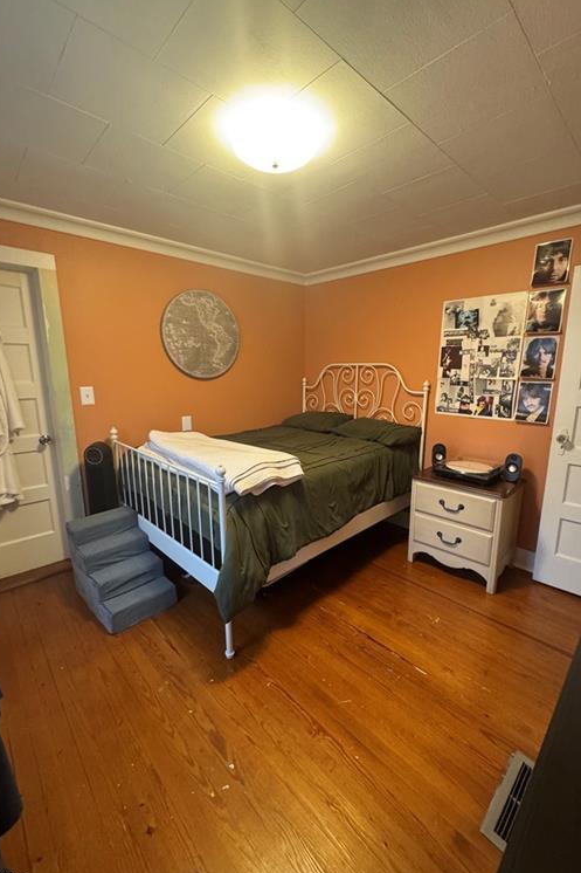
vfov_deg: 100.4
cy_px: 438
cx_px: 300
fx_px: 363
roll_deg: -0.2
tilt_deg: -10.3
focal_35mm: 15
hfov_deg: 77.3
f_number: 2.2
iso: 640
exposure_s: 1/60
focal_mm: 2.22
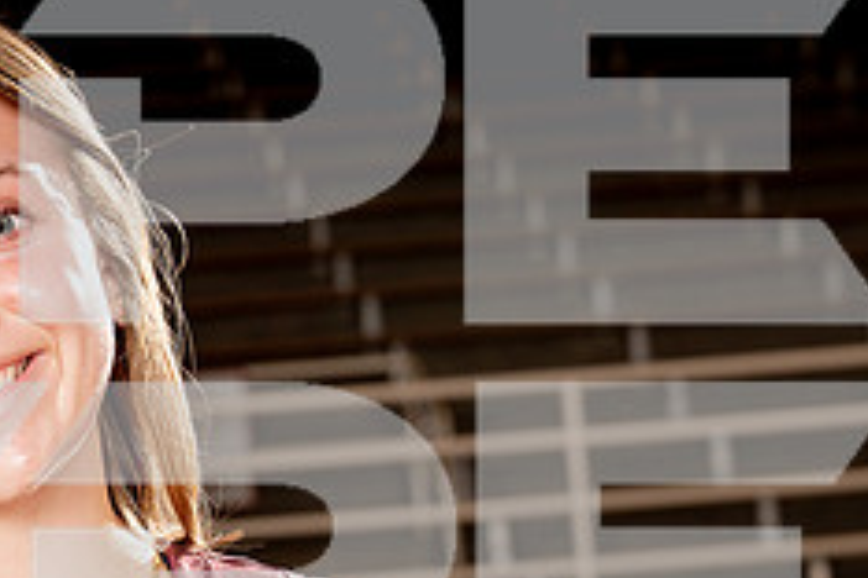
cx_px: -41
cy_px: 580
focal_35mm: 161
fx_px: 3882
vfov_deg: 8.5
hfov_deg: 12.6
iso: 100
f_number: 6.3
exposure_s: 1/250
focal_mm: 65
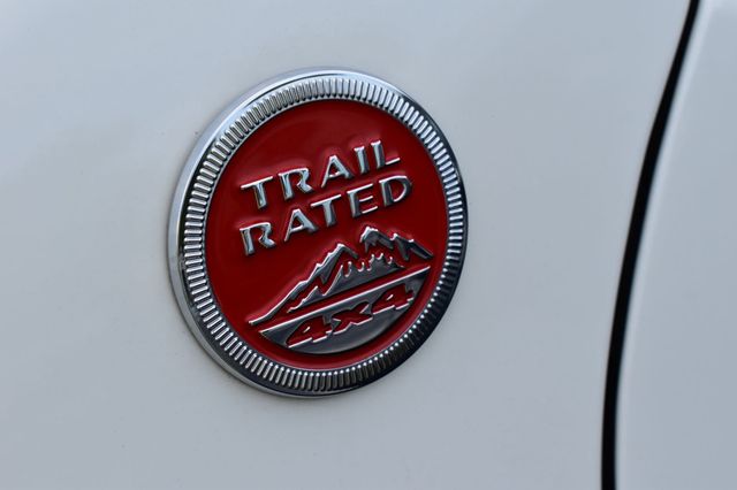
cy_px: 245
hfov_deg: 29.3
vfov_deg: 19.7
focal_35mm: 69
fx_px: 1412
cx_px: 368
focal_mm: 46
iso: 400
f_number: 10
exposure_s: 1/200
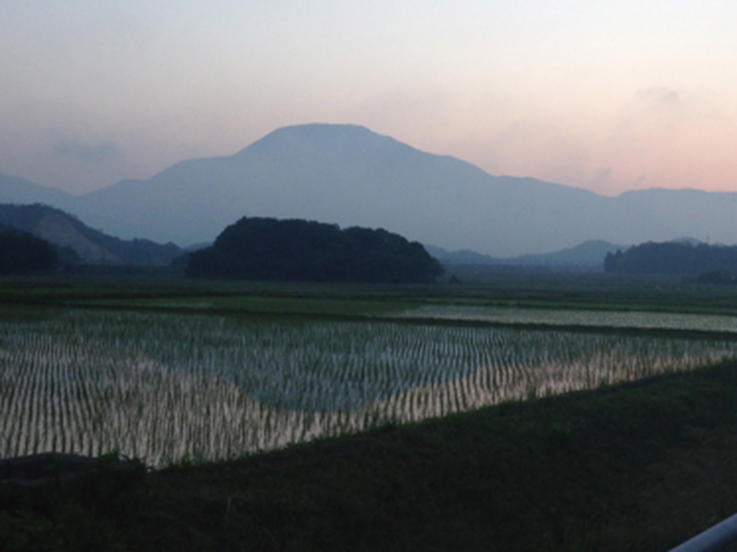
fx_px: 1128
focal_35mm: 53
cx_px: 495
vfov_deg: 27.2
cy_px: 158
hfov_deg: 35.8
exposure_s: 1/60
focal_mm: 4.13
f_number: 2.4
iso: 64
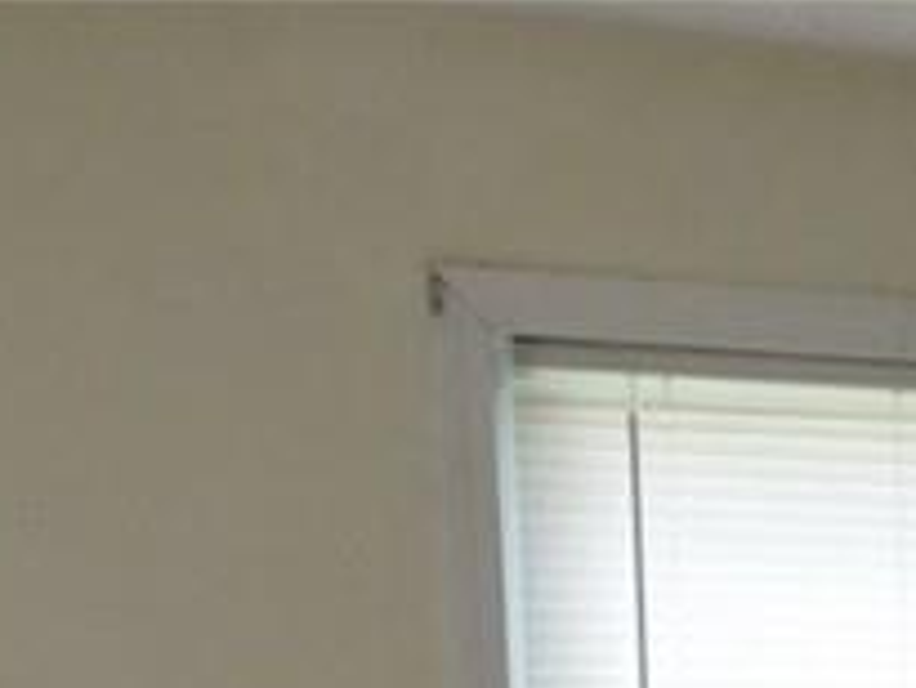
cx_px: 1372
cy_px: 1711
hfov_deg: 15.7
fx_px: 3045
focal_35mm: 115
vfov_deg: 10.8
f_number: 3
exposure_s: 1/30
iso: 180
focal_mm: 4
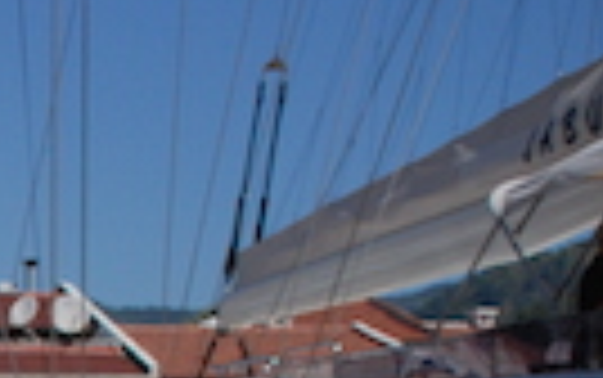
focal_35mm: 151
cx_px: -513
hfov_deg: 12.5
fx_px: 2484
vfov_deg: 8.3
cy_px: 760
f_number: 4.5
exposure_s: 1/4000
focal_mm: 22
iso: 400
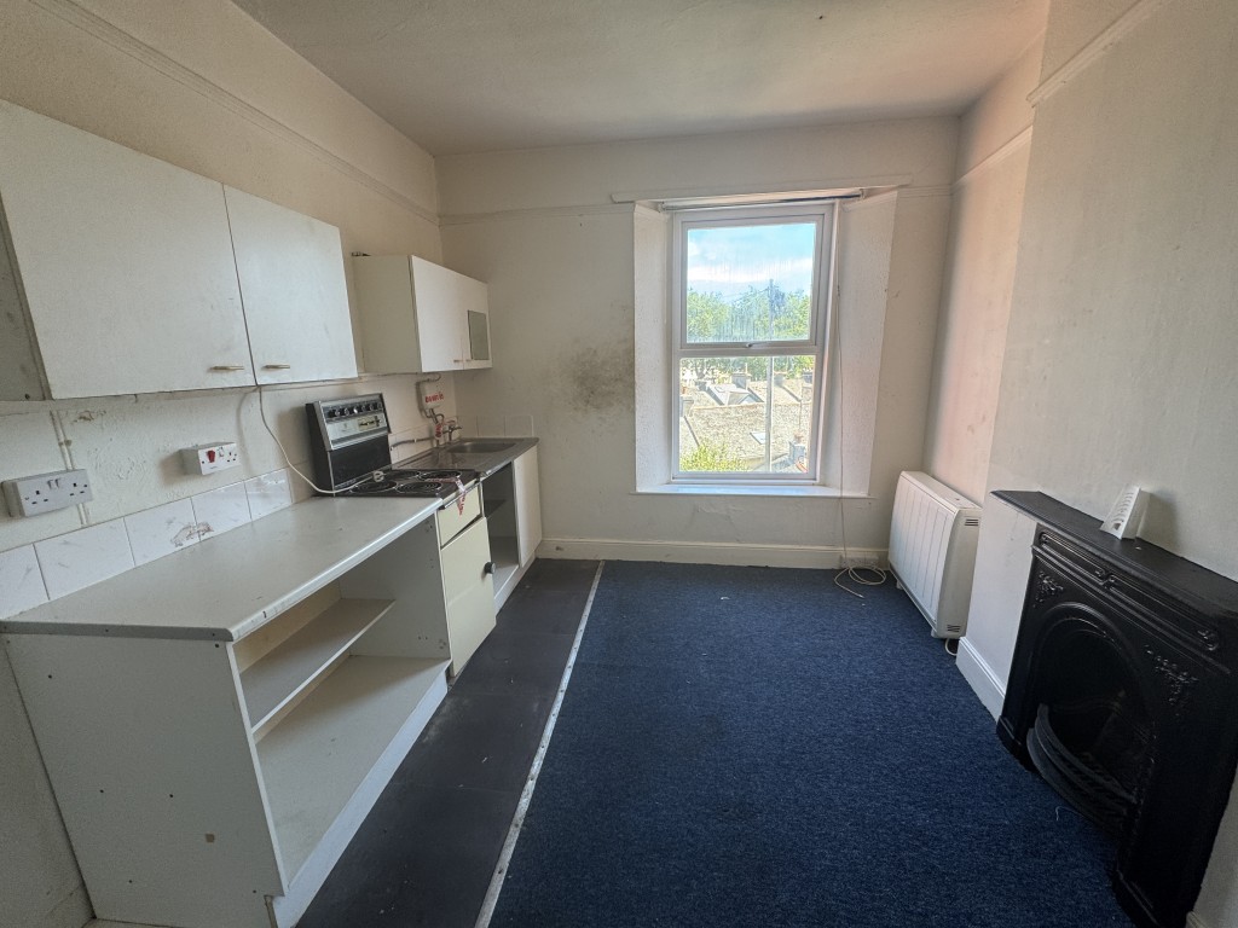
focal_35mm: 14
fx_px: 501
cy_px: 464
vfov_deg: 85.7
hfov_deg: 102.1
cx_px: 619
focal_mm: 2.22
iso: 64
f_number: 2.2
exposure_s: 1/99
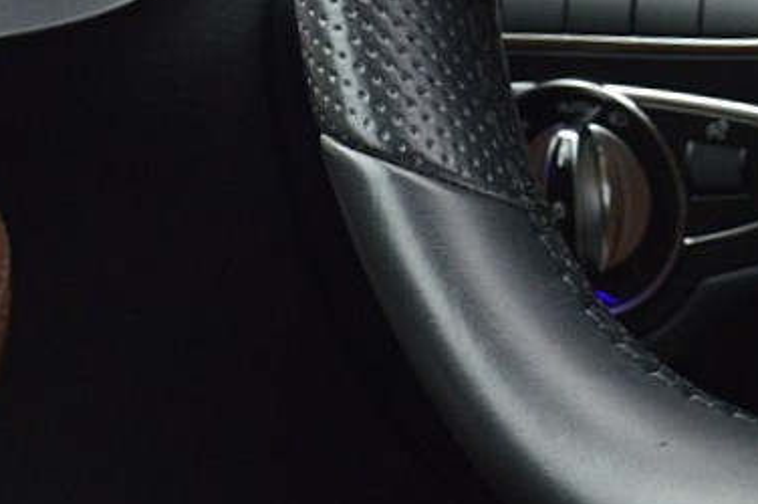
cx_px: 1133
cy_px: -234
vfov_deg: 8.3
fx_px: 3411
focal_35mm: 162
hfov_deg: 12.1
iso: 400
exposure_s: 1/80
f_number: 8
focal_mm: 25
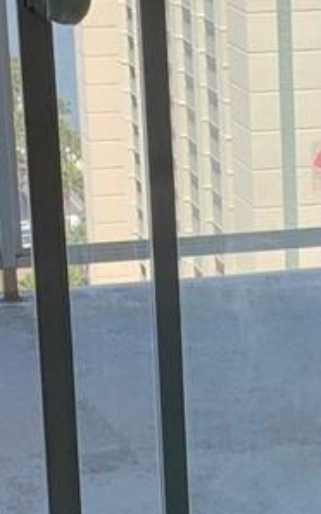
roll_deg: +0.2
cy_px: 343
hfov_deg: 8.7
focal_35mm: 148
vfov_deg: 14.1
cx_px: 459
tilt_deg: -16.6
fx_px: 2074
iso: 25
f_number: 1.8
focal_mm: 4.25
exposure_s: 1/765
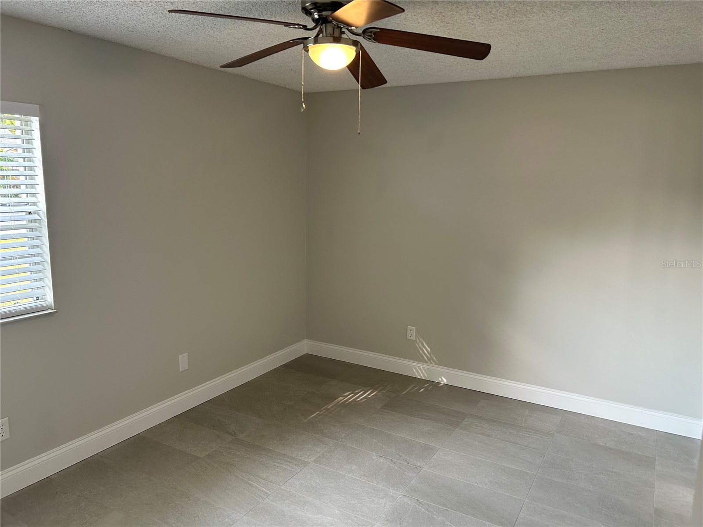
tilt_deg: -9.8
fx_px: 528
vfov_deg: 53.1
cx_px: 352
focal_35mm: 26
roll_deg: -0.6
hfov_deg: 67.3
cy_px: 264
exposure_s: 1/120
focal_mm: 5.7
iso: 125
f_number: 1.5
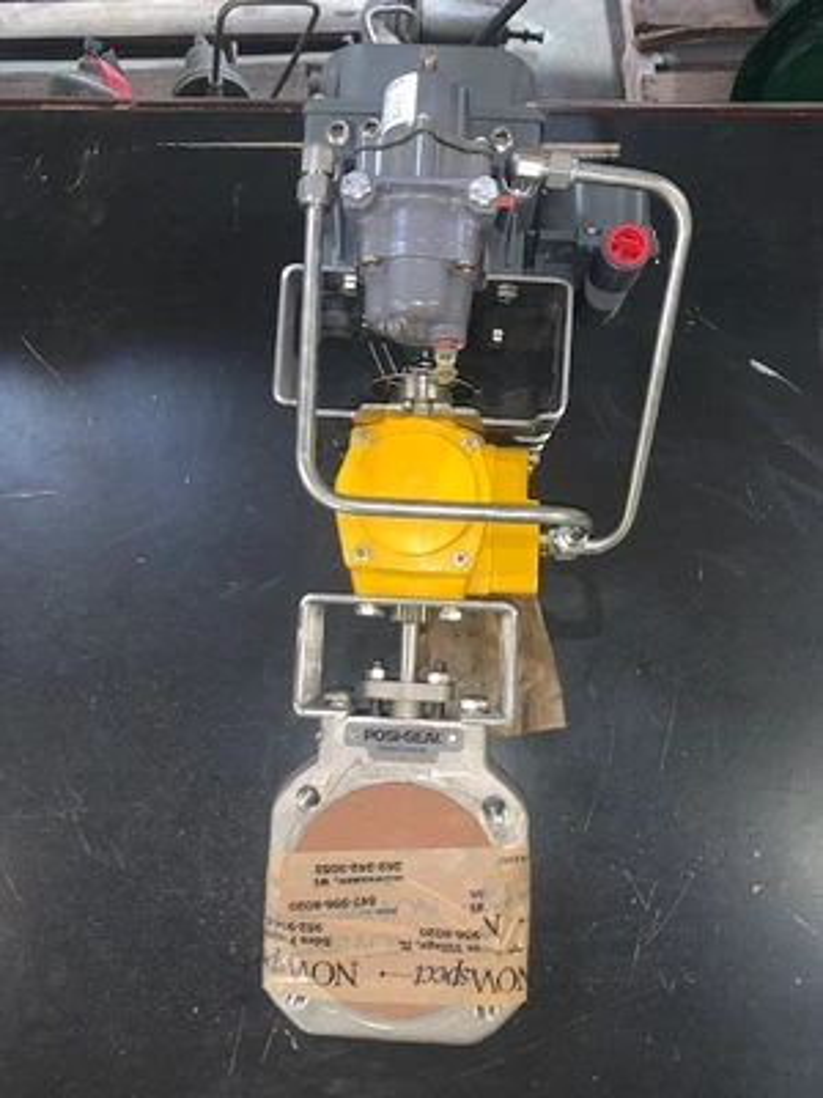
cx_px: 412
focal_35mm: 26
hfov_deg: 53.1
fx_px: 824
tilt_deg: -73.5
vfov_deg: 67.3
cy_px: 549
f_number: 1.8
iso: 64
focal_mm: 4.25
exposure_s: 1/4
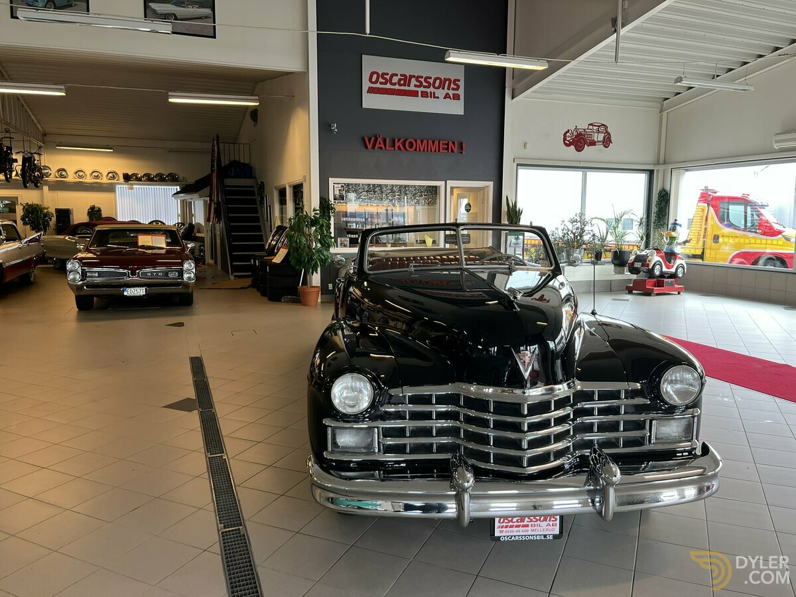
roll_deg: +0.0
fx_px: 598
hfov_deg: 67.3
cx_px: 398
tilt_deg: -5.8
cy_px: 298
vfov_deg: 53.1
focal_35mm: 26
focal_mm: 5.1
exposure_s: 1/100
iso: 125
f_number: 1.6
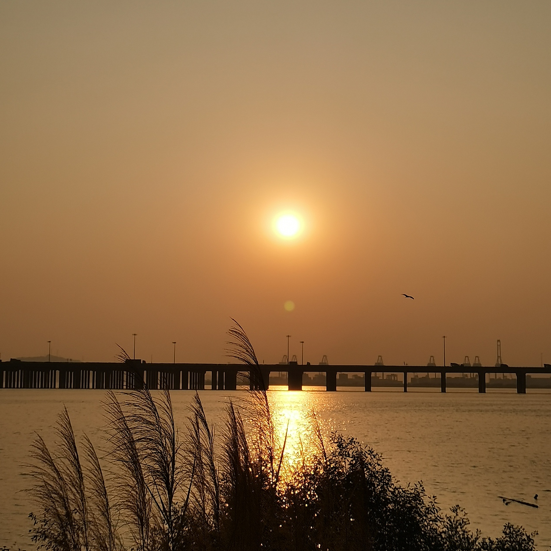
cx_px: 278
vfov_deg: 28.6
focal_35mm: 60
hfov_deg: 28.6
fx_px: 1081
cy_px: 273
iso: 50
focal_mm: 5.58
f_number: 1.8
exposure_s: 1/7299
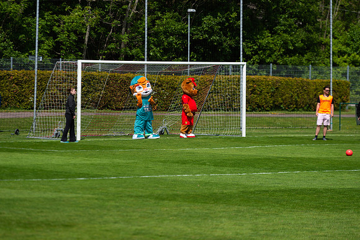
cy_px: 120
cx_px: 180
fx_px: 2104
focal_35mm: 211
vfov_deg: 6.5
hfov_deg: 9.8
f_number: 3.2
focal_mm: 200
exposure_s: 1/2000
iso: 100
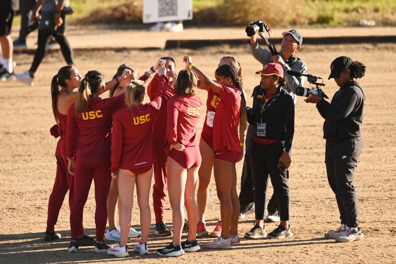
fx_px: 6600
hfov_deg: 3.4
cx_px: 198
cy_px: 132
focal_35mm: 600
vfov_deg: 2.3
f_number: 2.8
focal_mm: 400
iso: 100
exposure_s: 1/800
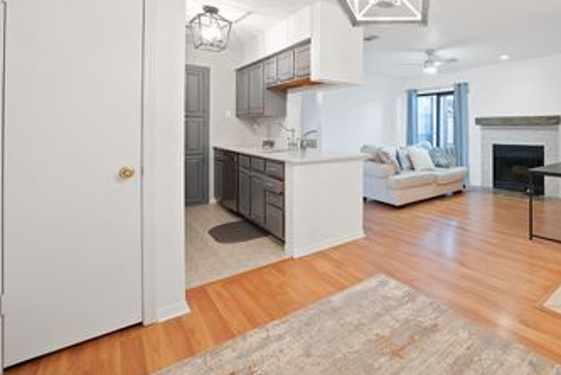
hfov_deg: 84.4
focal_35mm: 18
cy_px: 124
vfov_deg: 65.7
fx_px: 281
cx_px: 404
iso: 640
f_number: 9
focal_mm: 12
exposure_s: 1
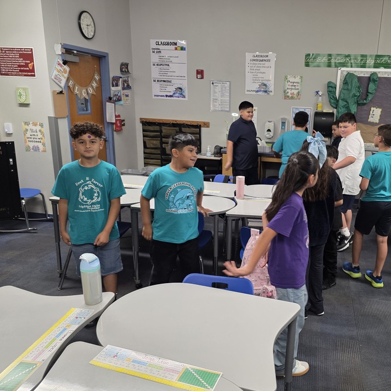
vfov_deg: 57.3
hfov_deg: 56.0
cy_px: 197
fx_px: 358
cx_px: 263
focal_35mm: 28
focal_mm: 6.3
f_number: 1.7
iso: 200
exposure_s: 1/60
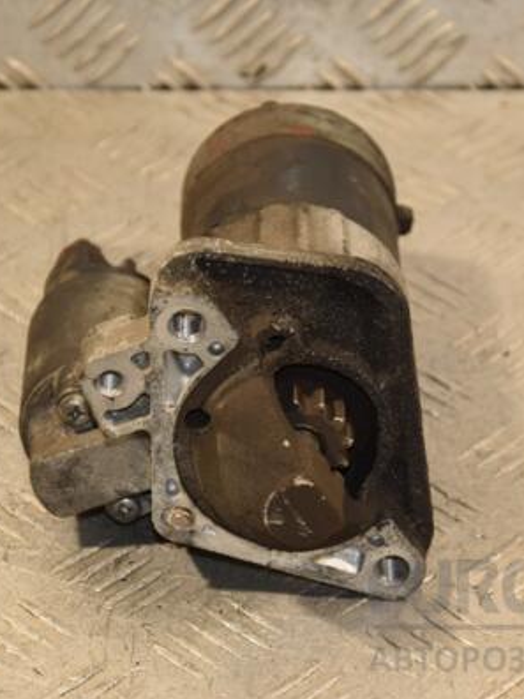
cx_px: 335
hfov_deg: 9.1
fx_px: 3305
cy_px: 351
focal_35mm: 164
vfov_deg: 12.1
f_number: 5.3
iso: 800
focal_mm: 75
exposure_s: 1/125
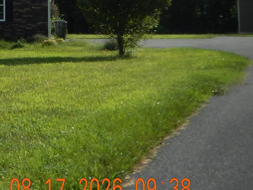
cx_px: -148
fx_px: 592
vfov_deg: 17.1
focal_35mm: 81
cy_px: -56
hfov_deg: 20.1
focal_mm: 4.5
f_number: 3.4
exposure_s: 1/1500
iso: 125
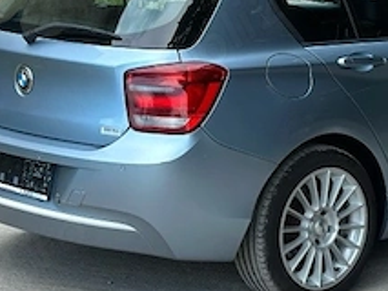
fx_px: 1514
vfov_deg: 10.9
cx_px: 324
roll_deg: -0.3
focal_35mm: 135
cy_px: 29
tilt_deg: -6.6
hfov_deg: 14.5
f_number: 1.78
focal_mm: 6.86
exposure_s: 1/196
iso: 80
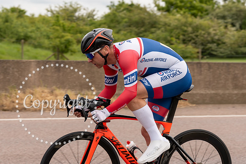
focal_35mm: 111
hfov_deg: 18.5
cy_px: 69
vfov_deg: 12.4
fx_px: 755
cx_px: 112
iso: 125
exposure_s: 1/800
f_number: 4
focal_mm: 70
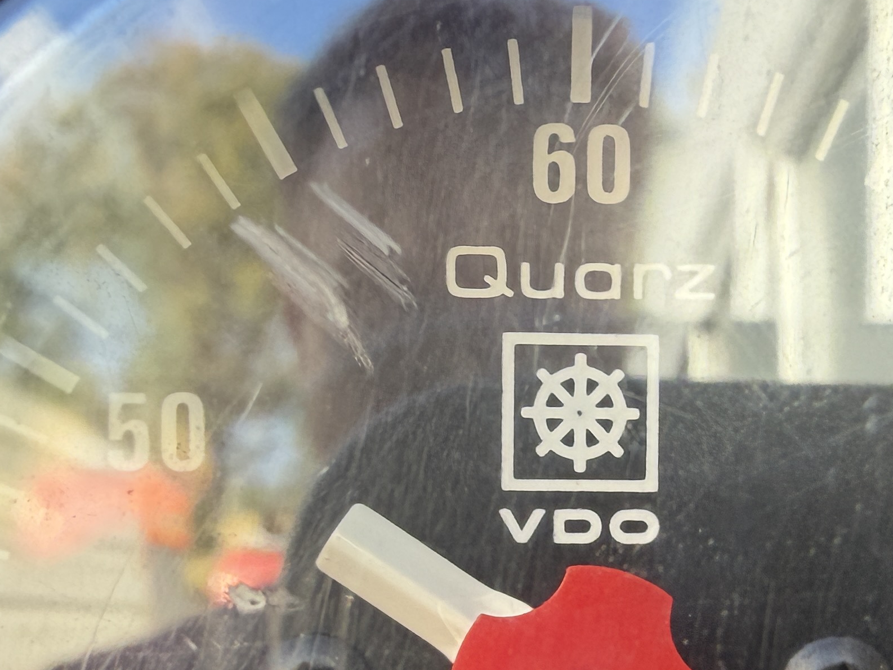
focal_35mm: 61
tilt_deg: -2.5
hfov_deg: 30.5
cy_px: 717
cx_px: 770
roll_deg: -0.6
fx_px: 1574
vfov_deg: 22.8
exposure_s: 1/121
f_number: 2.2
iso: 125
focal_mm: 2.22
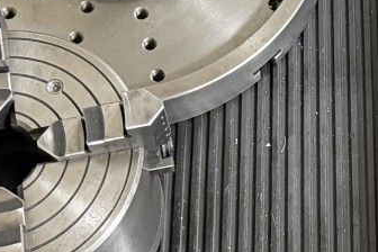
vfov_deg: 12.8
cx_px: 327
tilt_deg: -64.4
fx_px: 1123
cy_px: 114
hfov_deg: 18.8
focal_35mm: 107
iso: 640
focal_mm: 6.76
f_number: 1.78
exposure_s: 1/33
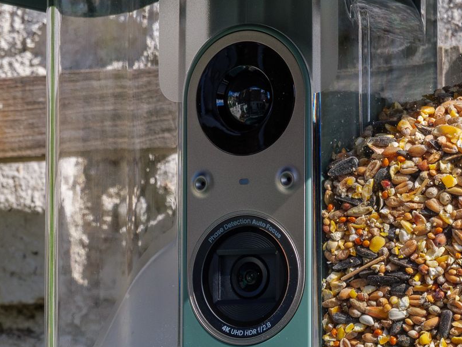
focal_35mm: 317
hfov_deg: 6.2
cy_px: 275
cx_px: 136
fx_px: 4231
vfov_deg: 4.7
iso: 100
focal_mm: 60
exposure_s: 1/160
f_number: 9
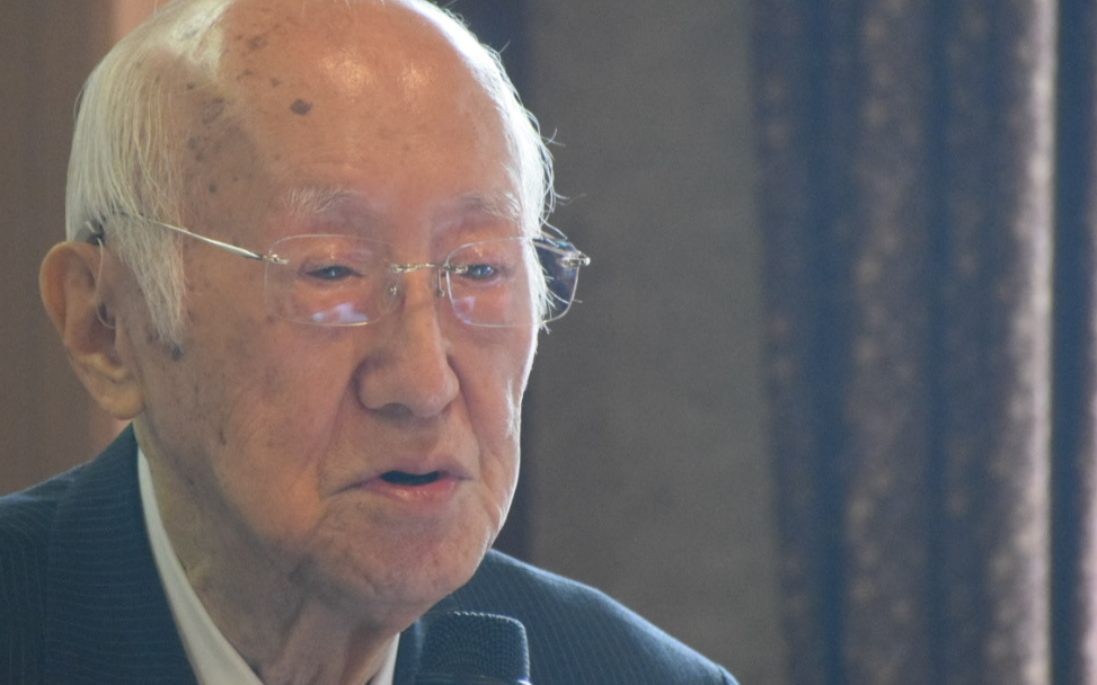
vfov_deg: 2.3
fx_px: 16741
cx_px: 312
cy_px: 399
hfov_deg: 3.8
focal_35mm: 560
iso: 4000
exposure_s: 1/125
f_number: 5.6
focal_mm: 220
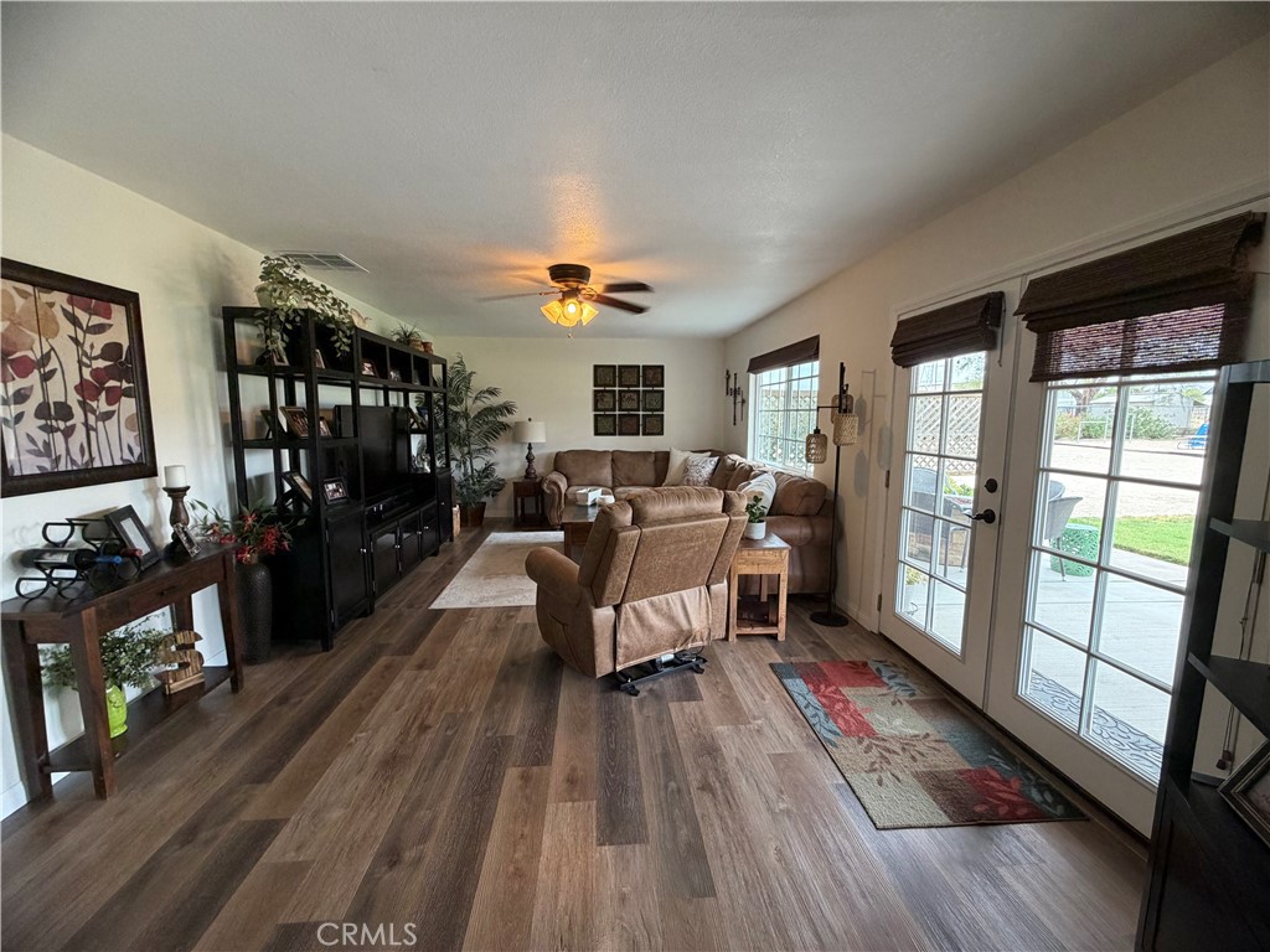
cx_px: 635
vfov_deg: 85.7
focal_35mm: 14
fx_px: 514
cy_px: 476
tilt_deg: -8.2
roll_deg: +0.3
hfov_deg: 102.1
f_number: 2.2
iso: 200
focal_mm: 2.22
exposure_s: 1/60
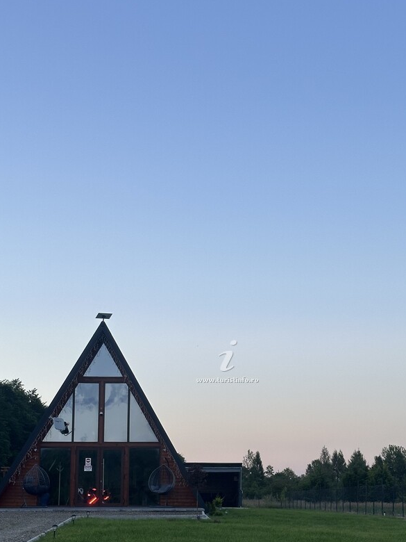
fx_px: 985
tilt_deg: +9.4
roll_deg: -0.4
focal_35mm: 63
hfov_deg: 23.3
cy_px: 348
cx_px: 215
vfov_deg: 30.6
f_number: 1.78
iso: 50
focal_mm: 6.86
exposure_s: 1/146
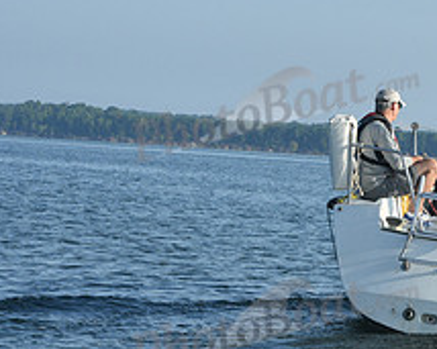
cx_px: 527
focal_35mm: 234
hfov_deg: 8.2
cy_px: 187
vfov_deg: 6.6
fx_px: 3025
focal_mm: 92
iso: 320
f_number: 9
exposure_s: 1/800
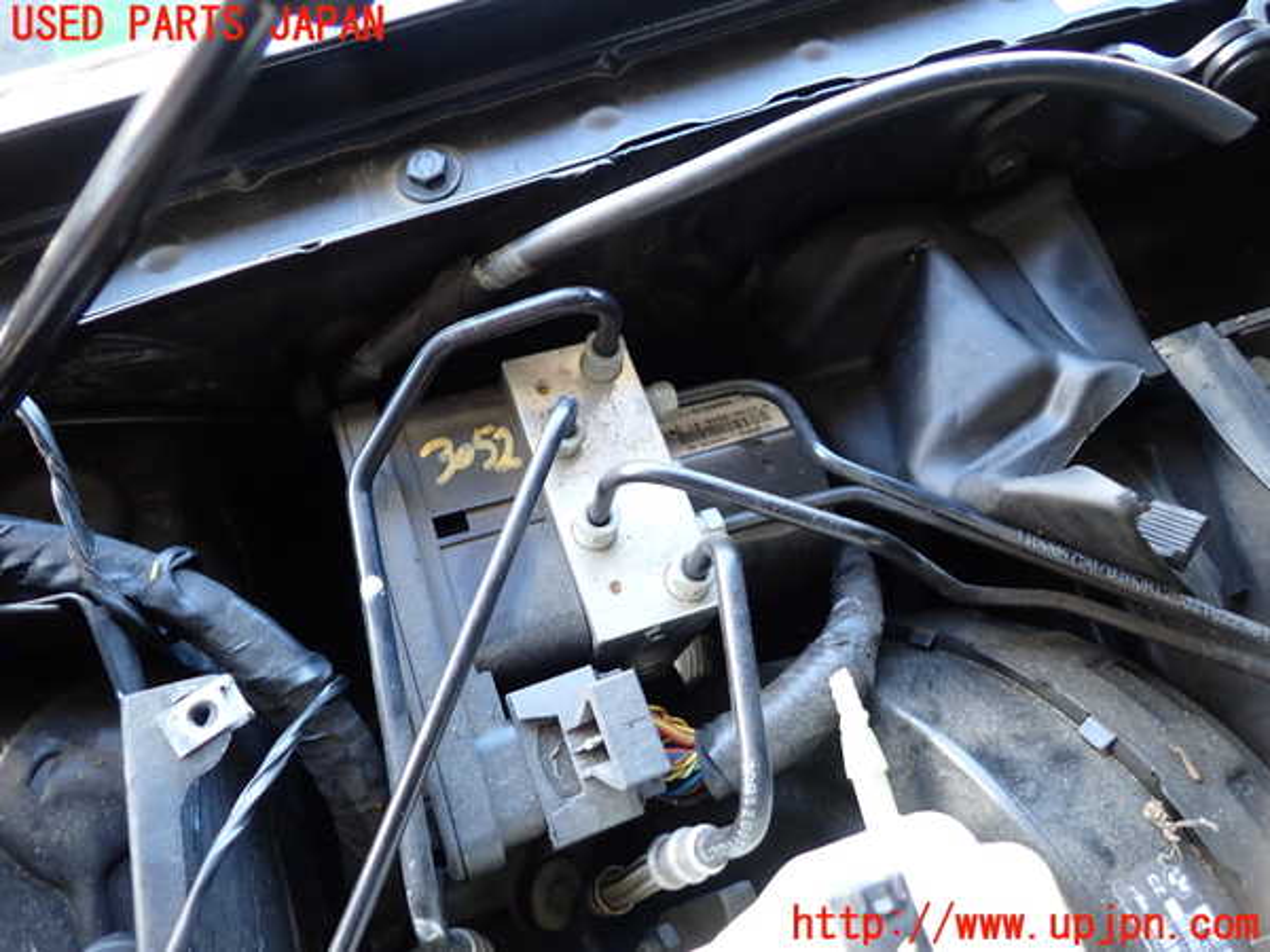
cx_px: 635
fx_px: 917
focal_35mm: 25
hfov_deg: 69.4
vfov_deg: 54.9
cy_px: 476
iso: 200
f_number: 2
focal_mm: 4.5
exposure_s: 1/40
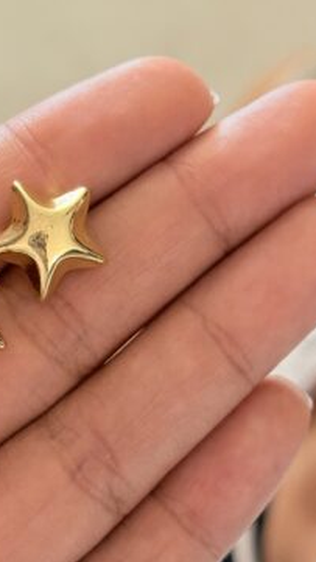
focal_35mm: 83
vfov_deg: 25.6
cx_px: 14
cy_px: 289
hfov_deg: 14.4
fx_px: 1237
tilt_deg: -57.0
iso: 200
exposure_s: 1/60
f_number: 1.78
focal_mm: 6.76
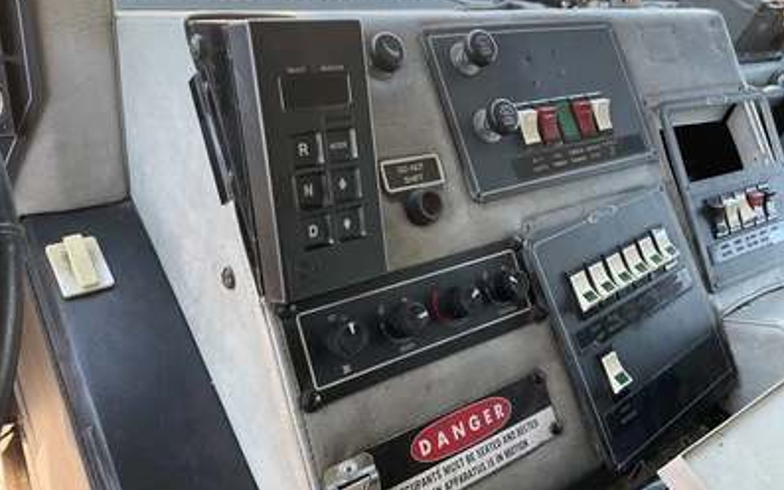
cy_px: 219
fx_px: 662
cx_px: 391
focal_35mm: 31
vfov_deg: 40.5
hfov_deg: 61.2
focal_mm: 3
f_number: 1.8
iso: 64
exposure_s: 1/122
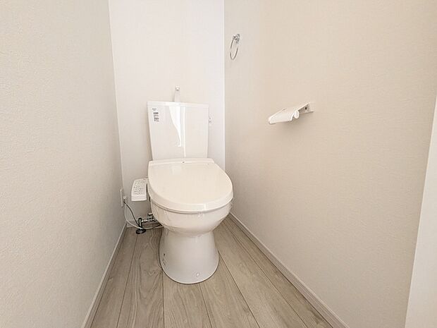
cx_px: 218
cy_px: 164
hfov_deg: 102.1
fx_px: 177
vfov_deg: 85.7
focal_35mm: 14
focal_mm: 1.83
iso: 708
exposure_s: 1/50
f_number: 2.2
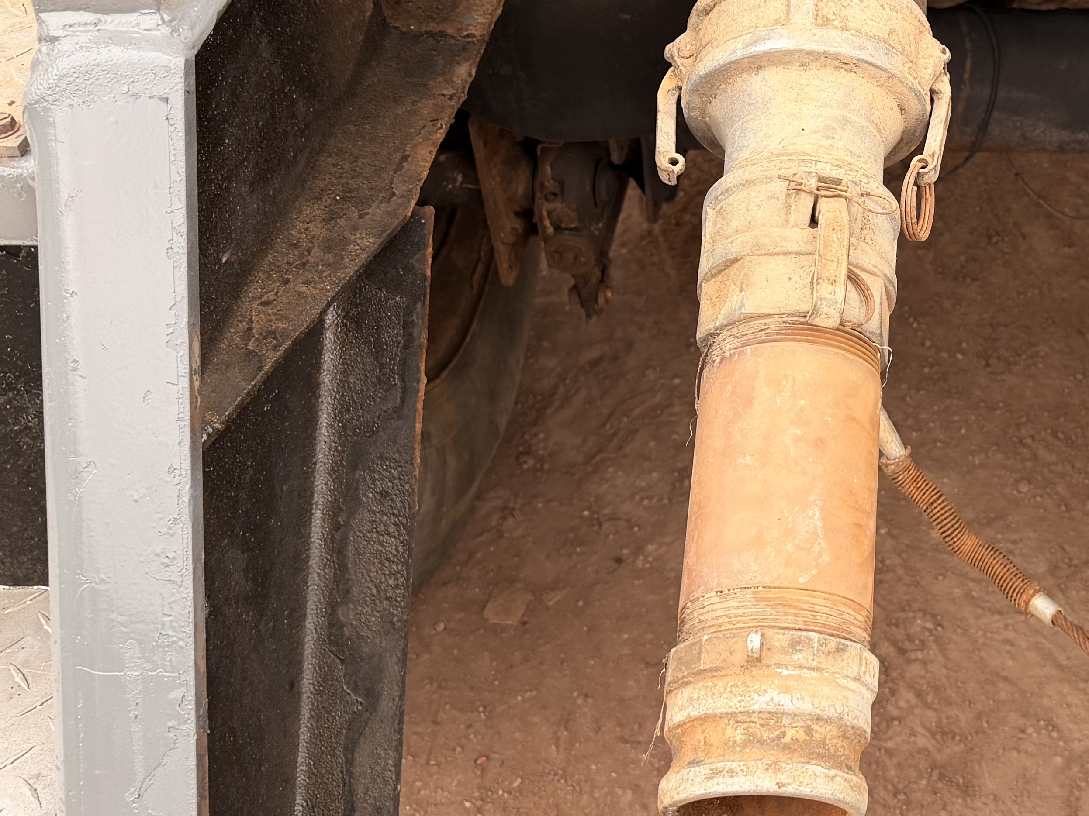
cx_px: 1009
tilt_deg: -34.1
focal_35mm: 55
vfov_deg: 26.1
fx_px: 1730
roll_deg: +2.1
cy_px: 173
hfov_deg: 32.9
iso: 100
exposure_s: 1/121
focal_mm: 6.76
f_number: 1.78
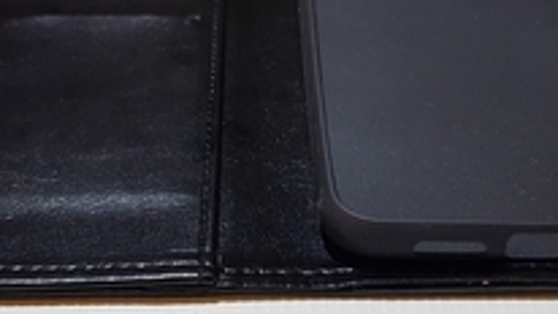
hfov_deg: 37.8
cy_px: 149
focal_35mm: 55
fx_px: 814
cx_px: 287
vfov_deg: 21.8
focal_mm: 4.2
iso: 160
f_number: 1.7
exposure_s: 1/33
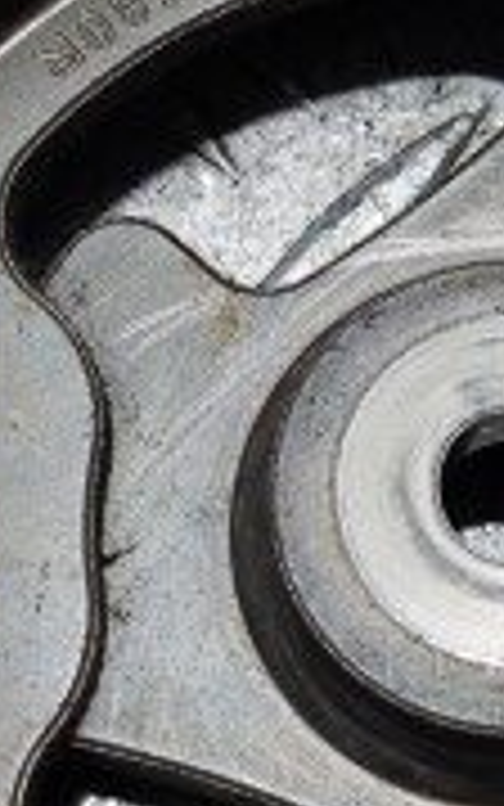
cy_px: 342
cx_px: 518
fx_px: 2086
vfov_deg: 21.8
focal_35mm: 95
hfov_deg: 13.6
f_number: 1.8
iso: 80
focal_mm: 5.23
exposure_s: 1/100
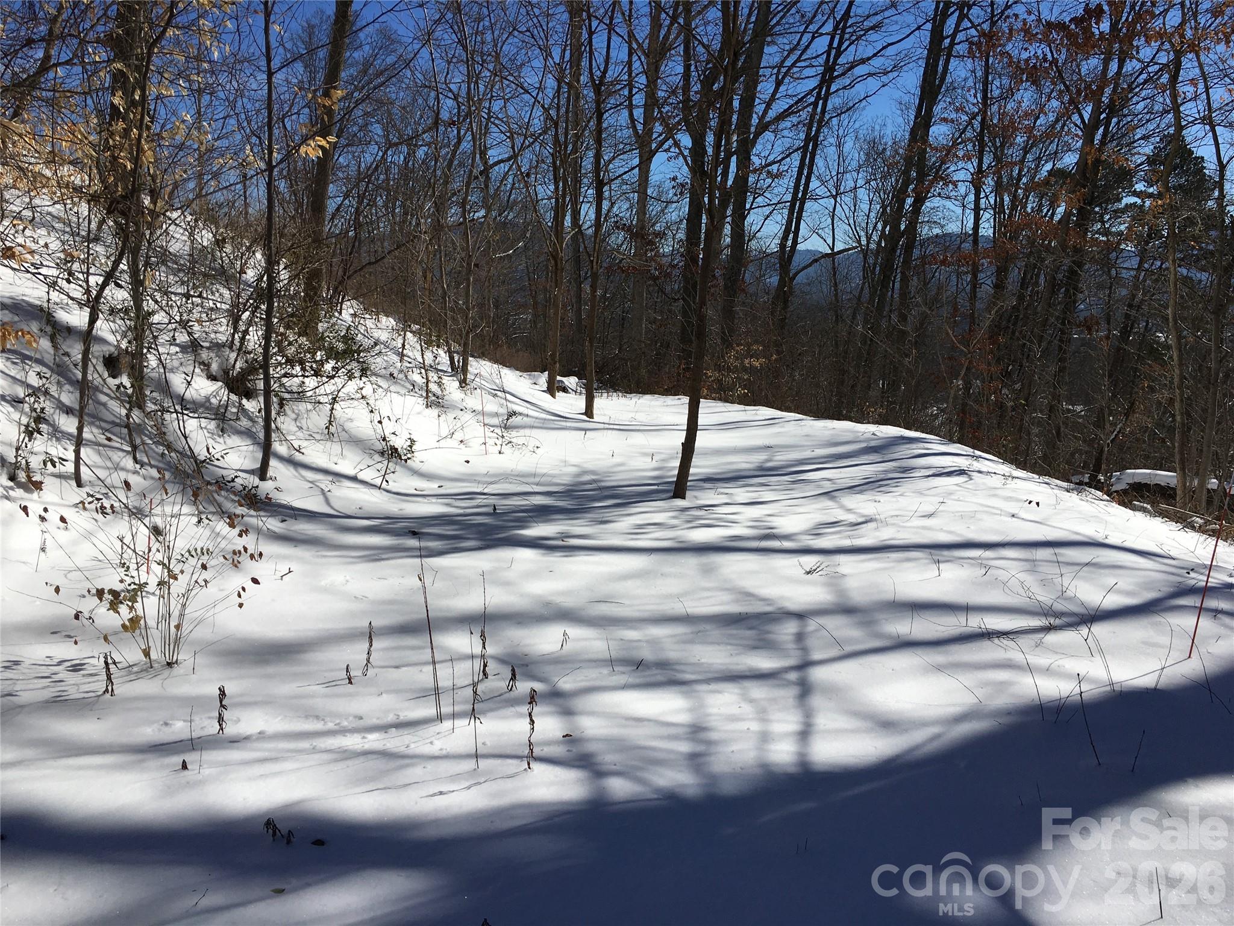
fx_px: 1034
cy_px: 463
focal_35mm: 29
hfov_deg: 61.7
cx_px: 617
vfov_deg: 48.2
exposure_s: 1/4274
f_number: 2.2
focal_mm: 4.15
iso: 25
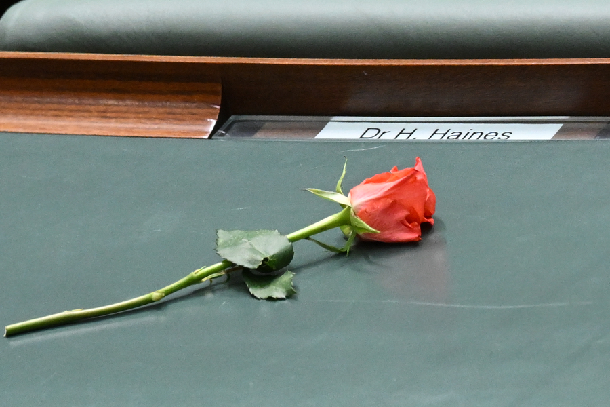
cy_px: 204
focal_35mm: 400
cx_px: 305
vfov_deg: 3.4
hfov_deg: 5.2
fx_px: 6777
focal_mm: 400
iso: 2500
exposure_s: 1/320
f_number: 3.2
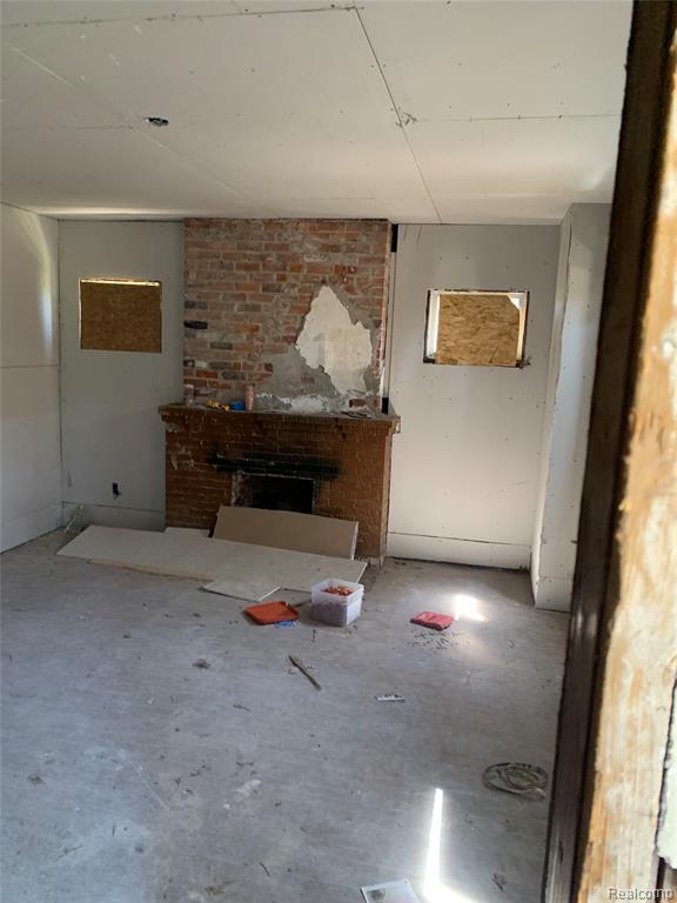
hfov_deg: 53.1
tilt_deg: -9.0
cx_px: 338
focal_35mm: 26
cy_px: 452
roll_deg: -2.2
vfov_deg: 67.3
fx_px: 678
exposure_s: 1/60
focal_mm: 4.25
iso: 320
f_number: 1.8
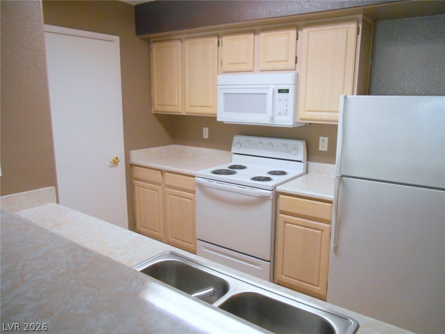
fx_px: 334
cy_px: 167
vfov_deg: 53.1
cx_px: 222
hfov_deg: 67.3
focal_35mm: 26
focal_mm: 4.7
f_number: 3.4
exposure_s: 1/30
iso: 400
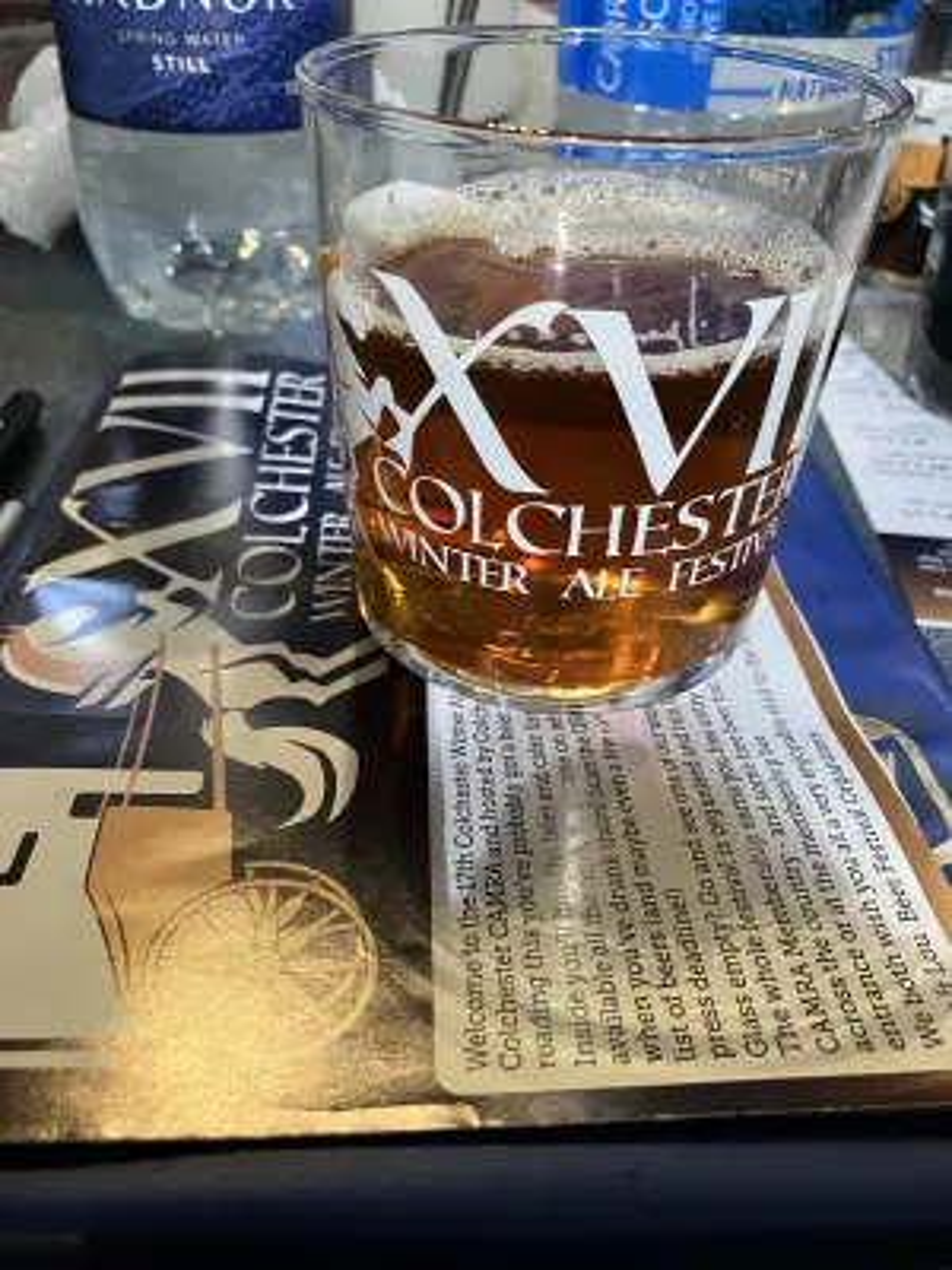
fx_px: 1027
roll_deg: -1.1
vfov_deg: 63.4
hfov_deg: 49.7
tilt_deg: -36.0
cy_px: 635
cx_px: 476
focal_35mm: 28
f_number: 1.8
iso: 320
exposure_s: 1/25
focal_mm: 3.99
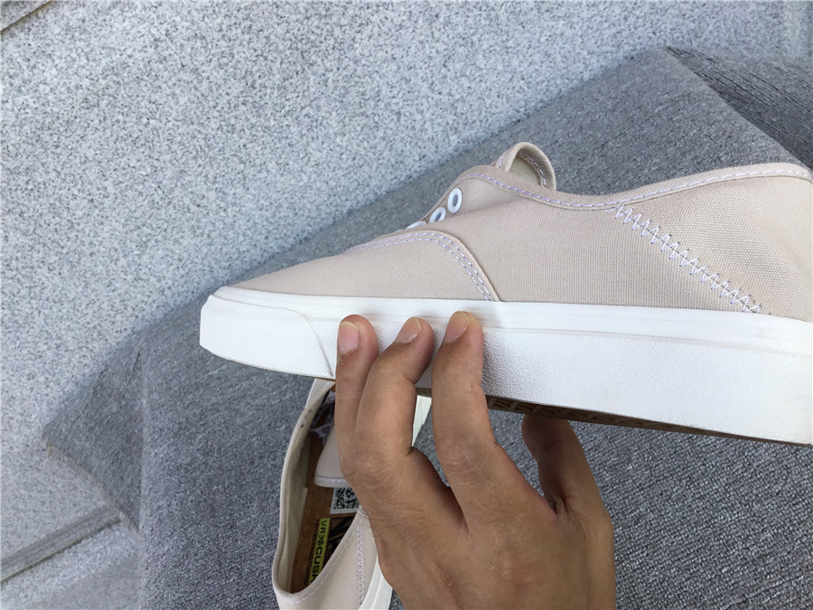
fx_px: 728
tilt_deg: -45.0
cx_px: 406
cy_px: 305
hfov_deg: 58.4
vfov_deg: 45.4
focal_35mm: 31
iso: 25
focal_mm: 3.3
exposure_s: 1/342
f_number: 2.4
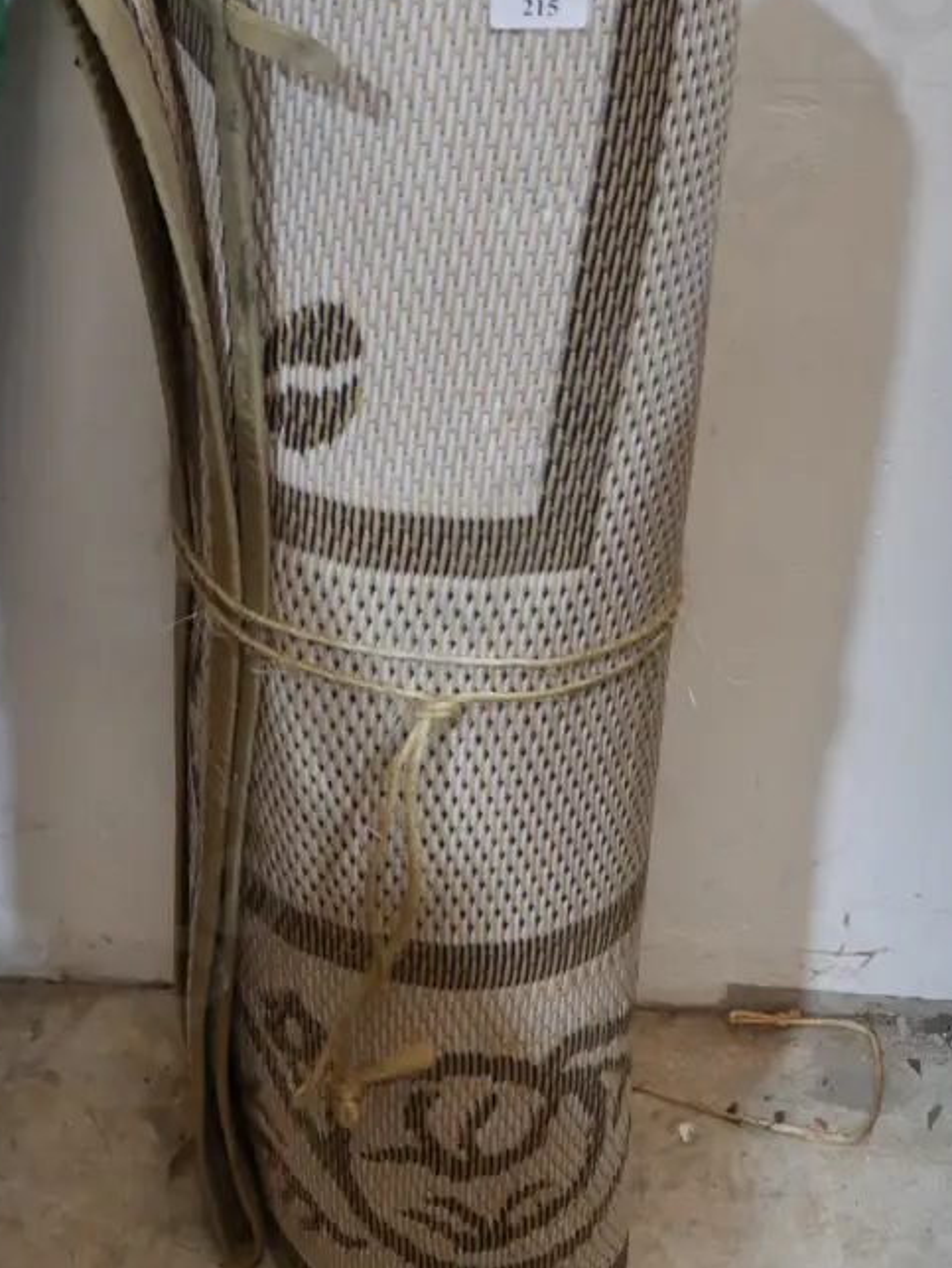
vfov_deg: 37.4
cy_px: 576
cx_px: 476
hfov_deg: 28.6
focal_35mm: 51
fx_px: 1868
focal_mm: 16
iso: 640
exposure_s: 1/60
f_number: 3.6
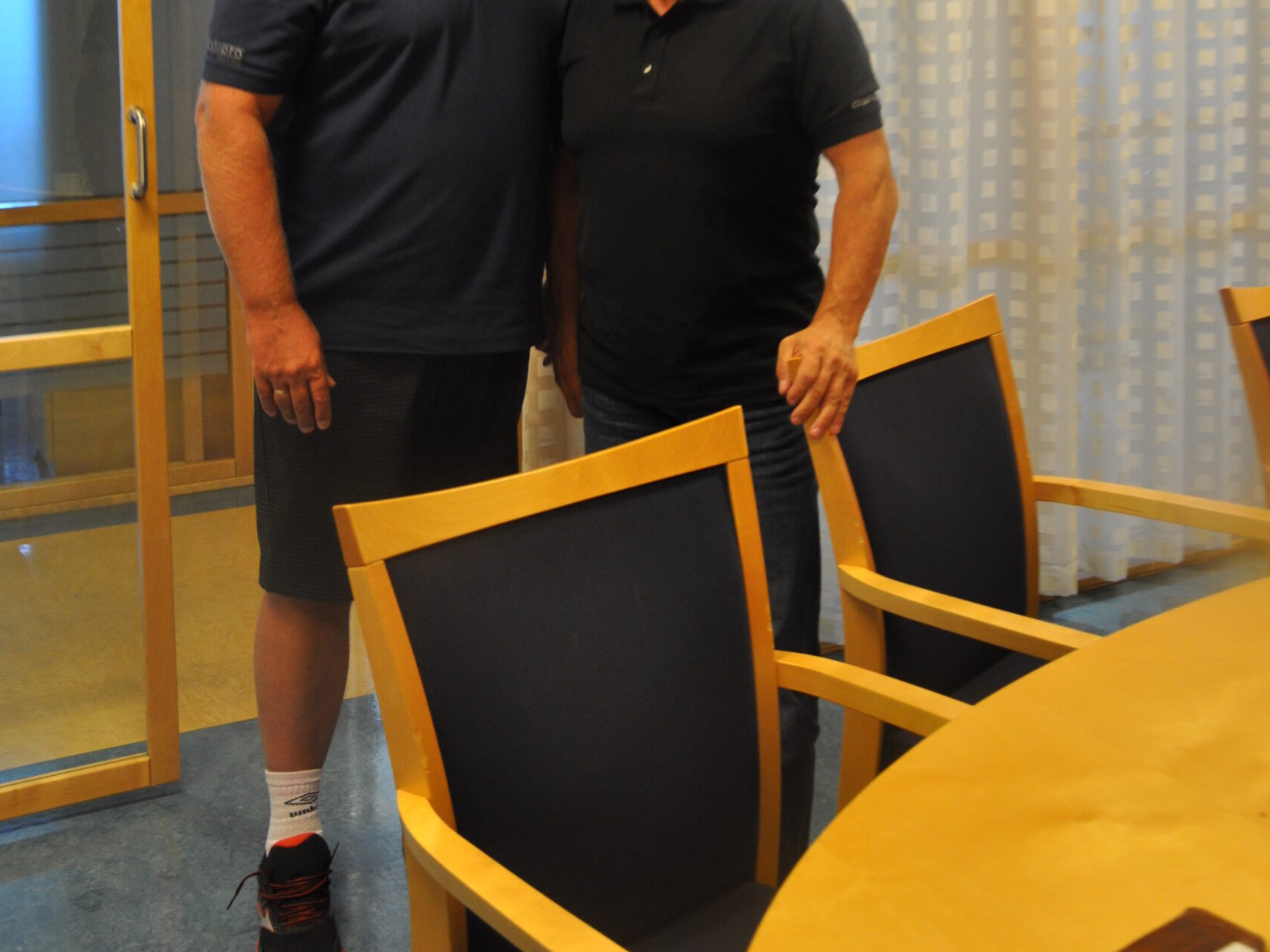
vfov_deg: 29.7
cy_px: 19
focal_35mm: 46
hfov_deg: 41.5
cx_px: 634
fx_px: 1677
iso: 720
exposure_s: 1/60
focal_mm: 21
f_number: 4
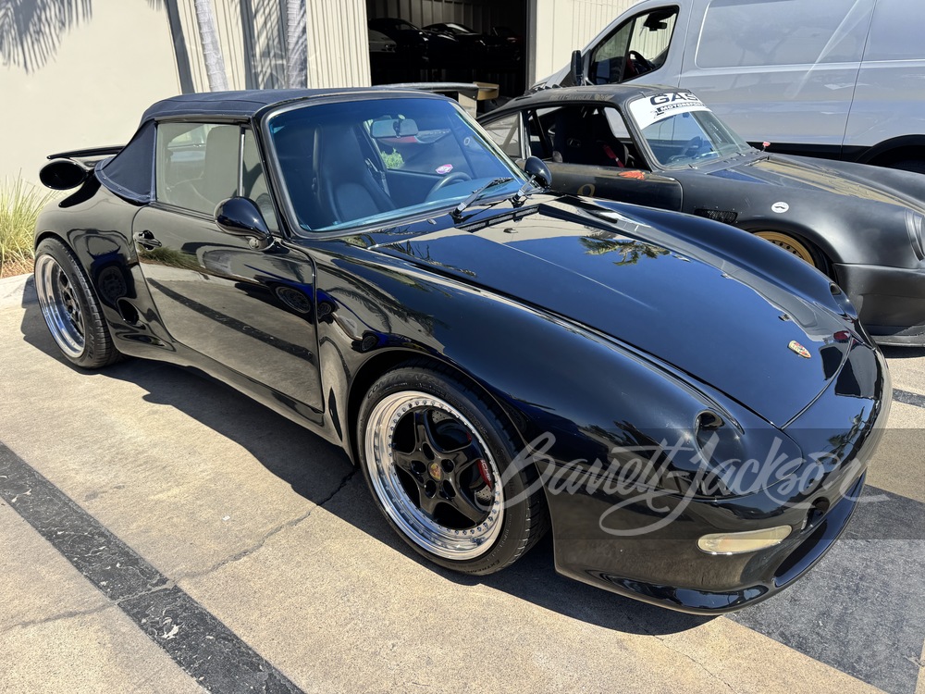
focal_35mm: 24
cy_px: 347
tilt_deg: -21.8
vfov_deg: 56.8
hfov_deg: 71.6
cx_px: 462
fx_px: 641
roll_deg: +1.1
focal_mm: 6.76
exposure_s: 1/1678
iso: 80
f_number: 1.78
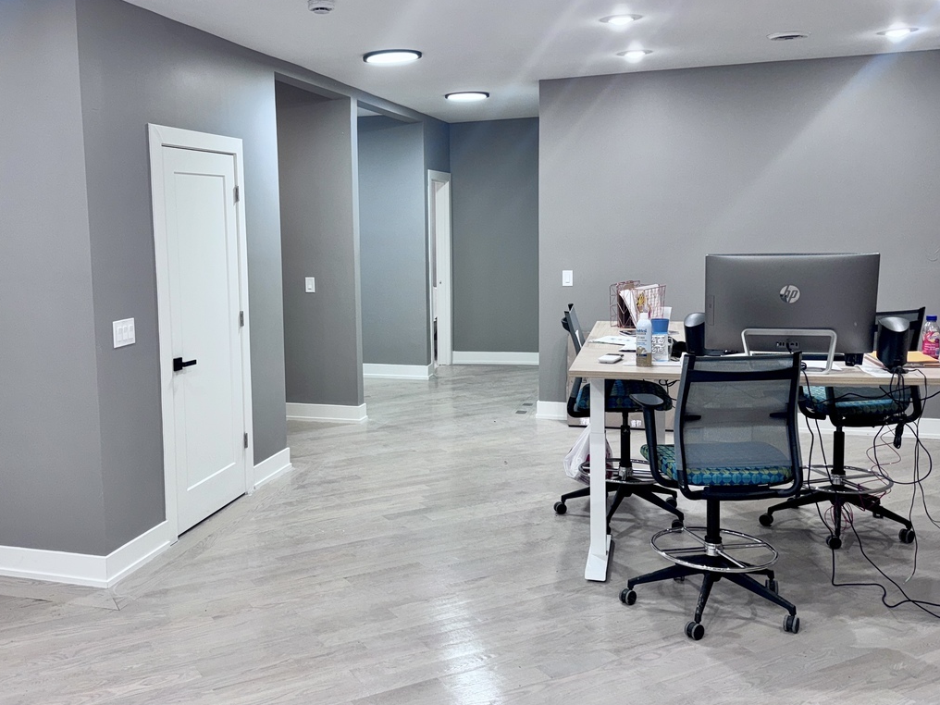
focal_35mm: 34
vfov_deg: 41.7
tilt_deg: -6.5
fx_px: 923
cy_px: 319
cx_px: 364
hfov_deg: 53.5
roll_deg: +1.3
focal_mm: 6.76
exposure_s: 1/30
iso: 50
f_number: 1.78
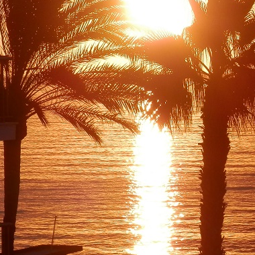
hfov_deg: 7.4
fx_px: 1975
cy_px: 118
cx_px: 125
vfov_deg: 7.4
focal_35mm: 237
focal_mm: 15.8
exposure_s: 1/640
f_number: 4.8
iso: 80
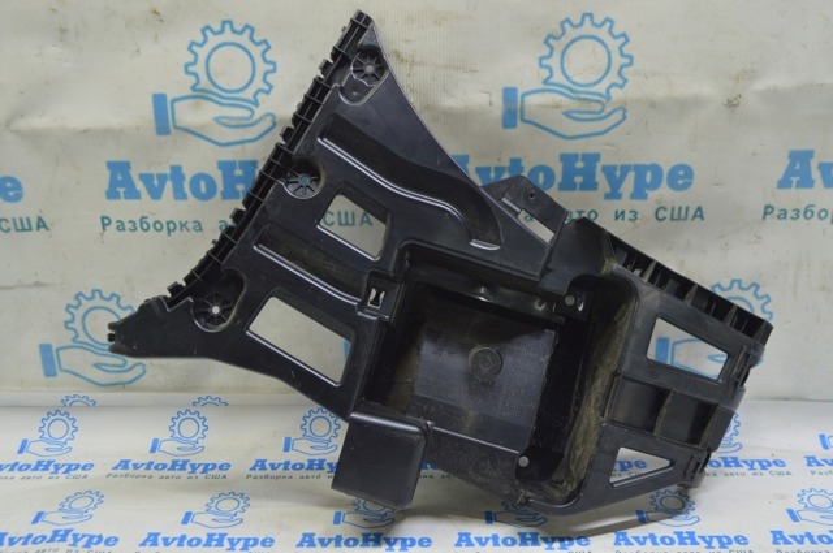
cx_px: 416
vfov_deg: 35.4
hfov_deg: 51.3
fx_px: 867
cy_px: 276
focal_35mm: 38
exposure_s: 1/20
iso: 400
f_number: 5.6
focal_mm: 25
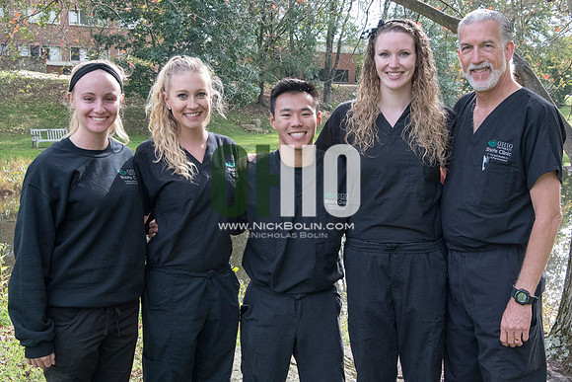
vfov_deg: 28.9
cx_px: 306
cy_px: 194
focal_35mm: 47
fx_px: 740
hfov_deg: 42.3
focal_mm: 32
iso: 4000
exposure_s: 1/800
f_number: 8
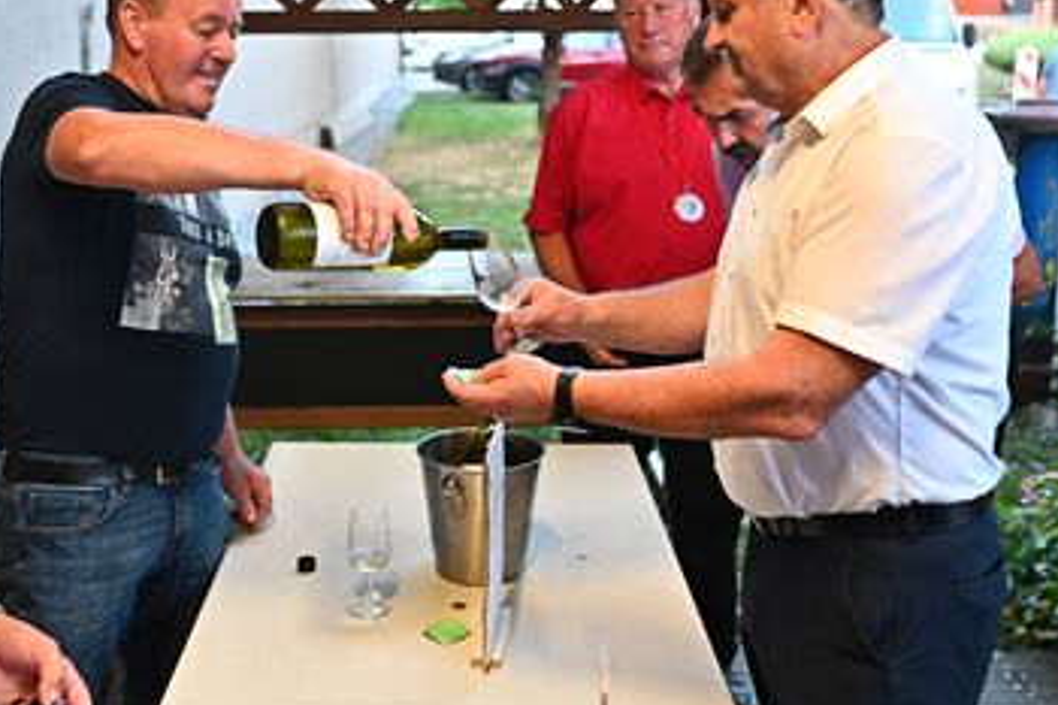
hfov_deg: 43.6
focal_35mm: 45
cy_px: 275
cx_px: 469
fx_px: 1322
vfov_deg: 29.7
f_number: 3.2
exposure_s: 1/250
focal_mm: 35
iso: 2000
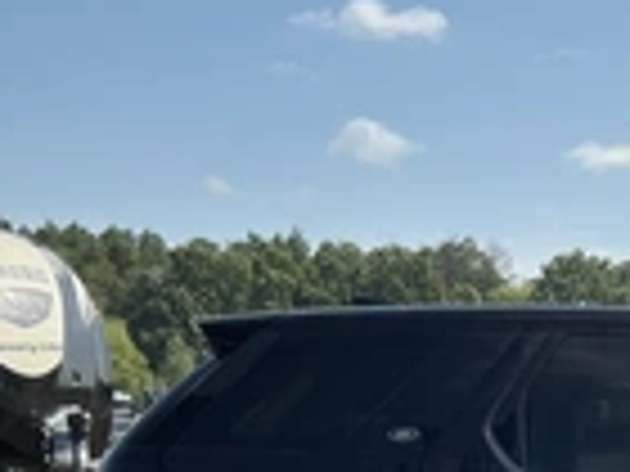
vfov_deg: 18.0
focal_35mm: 80
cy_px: 472
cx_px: 860
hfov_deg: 21.6
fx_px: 1456
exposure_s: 1/2320
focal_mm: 3
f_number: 1.8
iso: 25
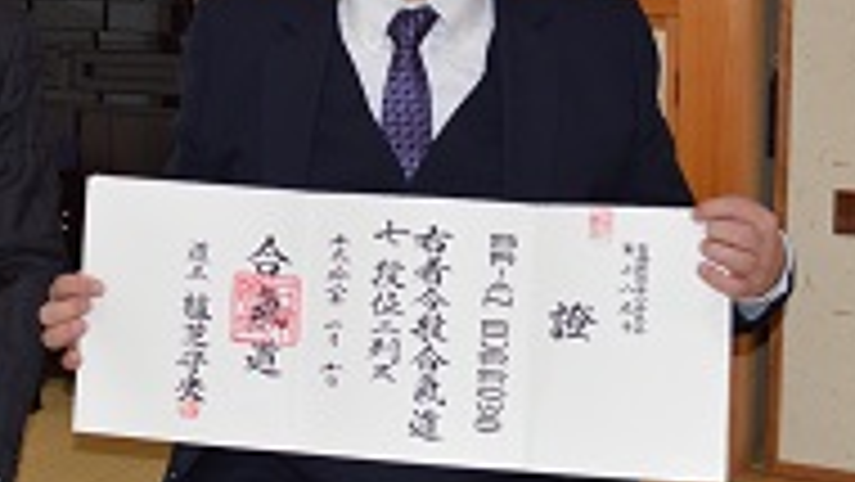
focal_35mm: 91
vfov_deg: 13.2
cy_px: 50
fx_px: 2064
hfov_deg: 23.1
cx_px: 171
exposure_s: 1/80
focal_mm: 22
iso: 400
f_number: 4
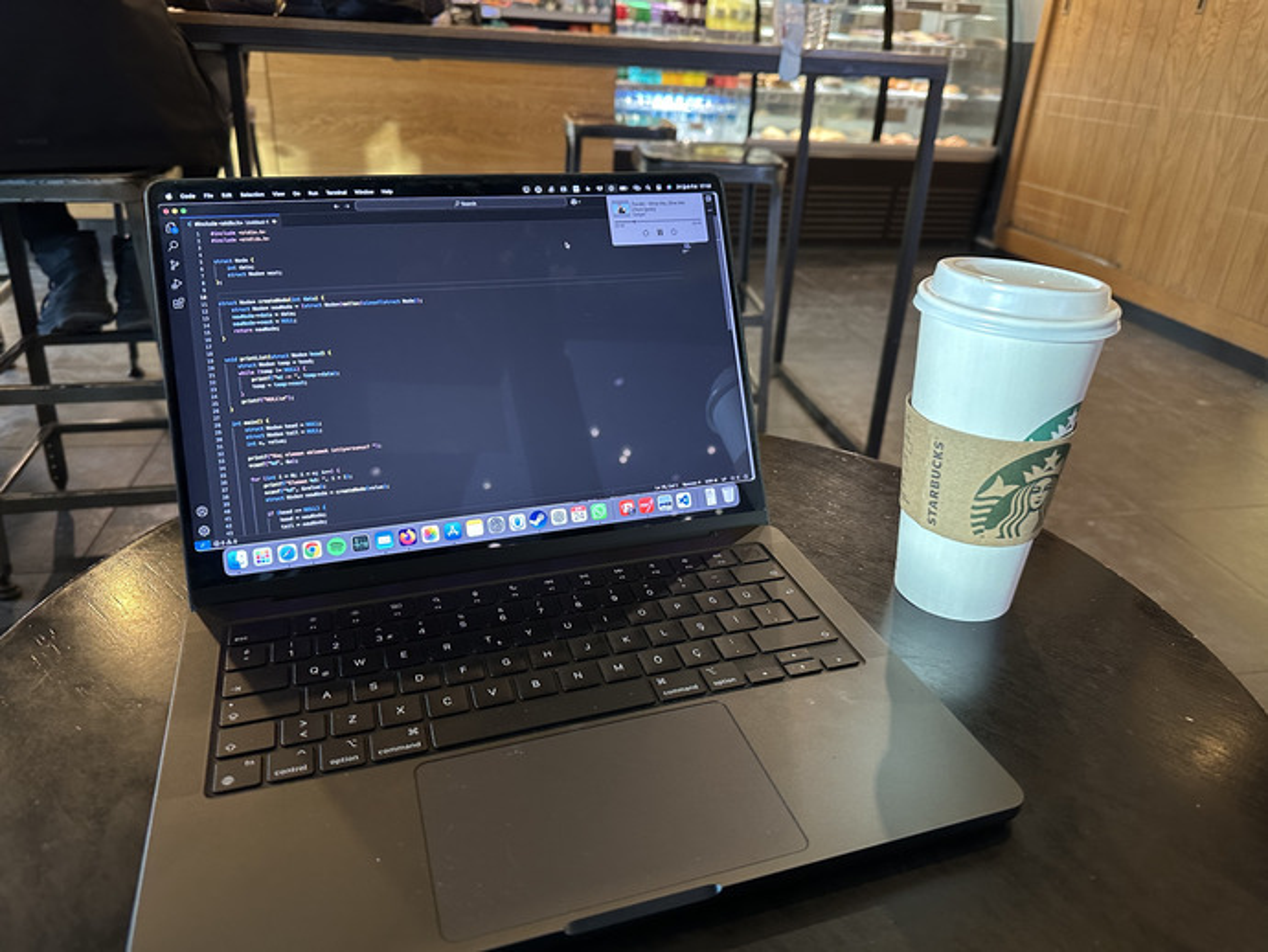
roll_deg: -2.7
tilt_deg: -24.2
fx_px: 879
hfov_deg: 71.6
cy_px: 476
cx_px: 634
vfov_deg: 56.8
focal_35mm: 24
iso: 320
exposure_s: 1/50
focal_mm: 6.86
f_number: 1.78
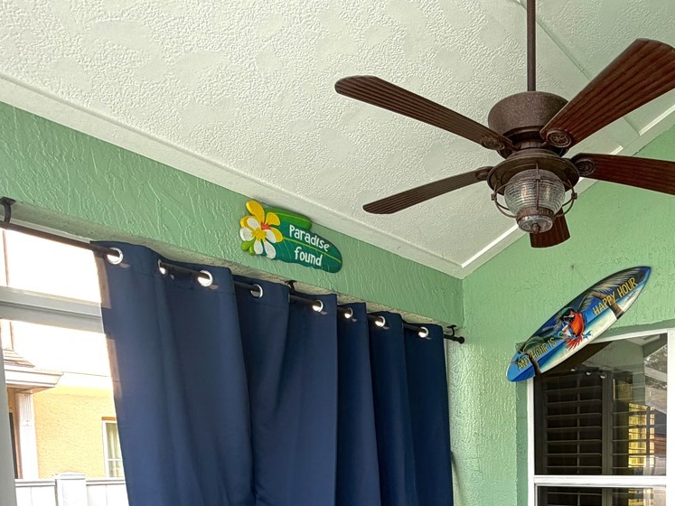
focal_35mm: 30
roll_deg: +0.6
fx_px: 585
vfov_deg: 40.7
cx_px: 531
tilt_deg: -3.6
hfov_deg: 56.1
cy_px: 510
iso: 64
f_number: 2.2
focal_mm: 2.22
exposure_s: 1/121
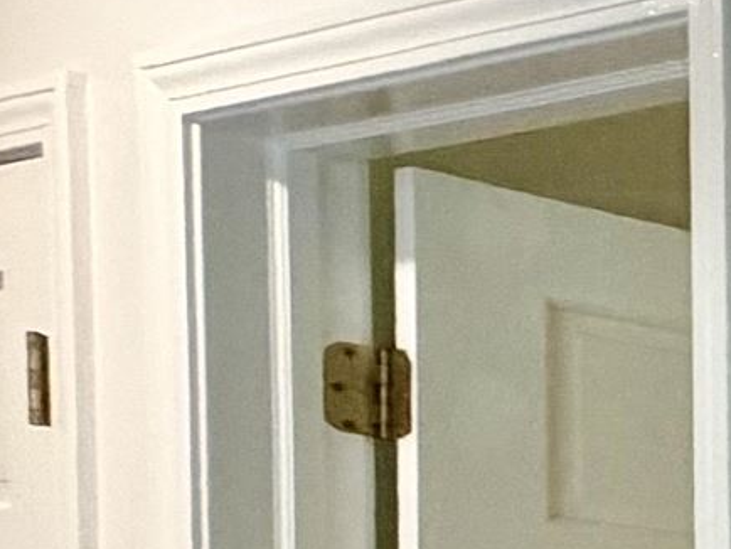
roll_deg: +0.5
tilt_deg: +0.0
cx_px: 2545
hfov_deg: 9.7
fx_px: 2092
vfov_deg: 13.8
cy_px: 893
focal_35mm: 99
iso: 320
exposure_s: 1/105
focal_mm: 2.22
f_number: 2.2
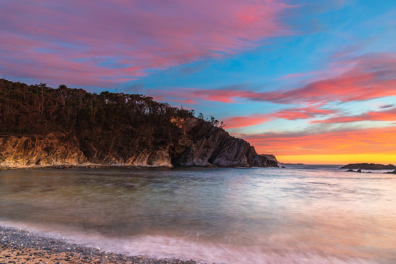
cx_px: 198
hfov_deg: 73.6
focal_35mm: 24
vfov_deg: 53.0
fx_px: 265
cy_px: 132
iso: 100
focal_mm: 24
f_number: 8
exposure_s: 3
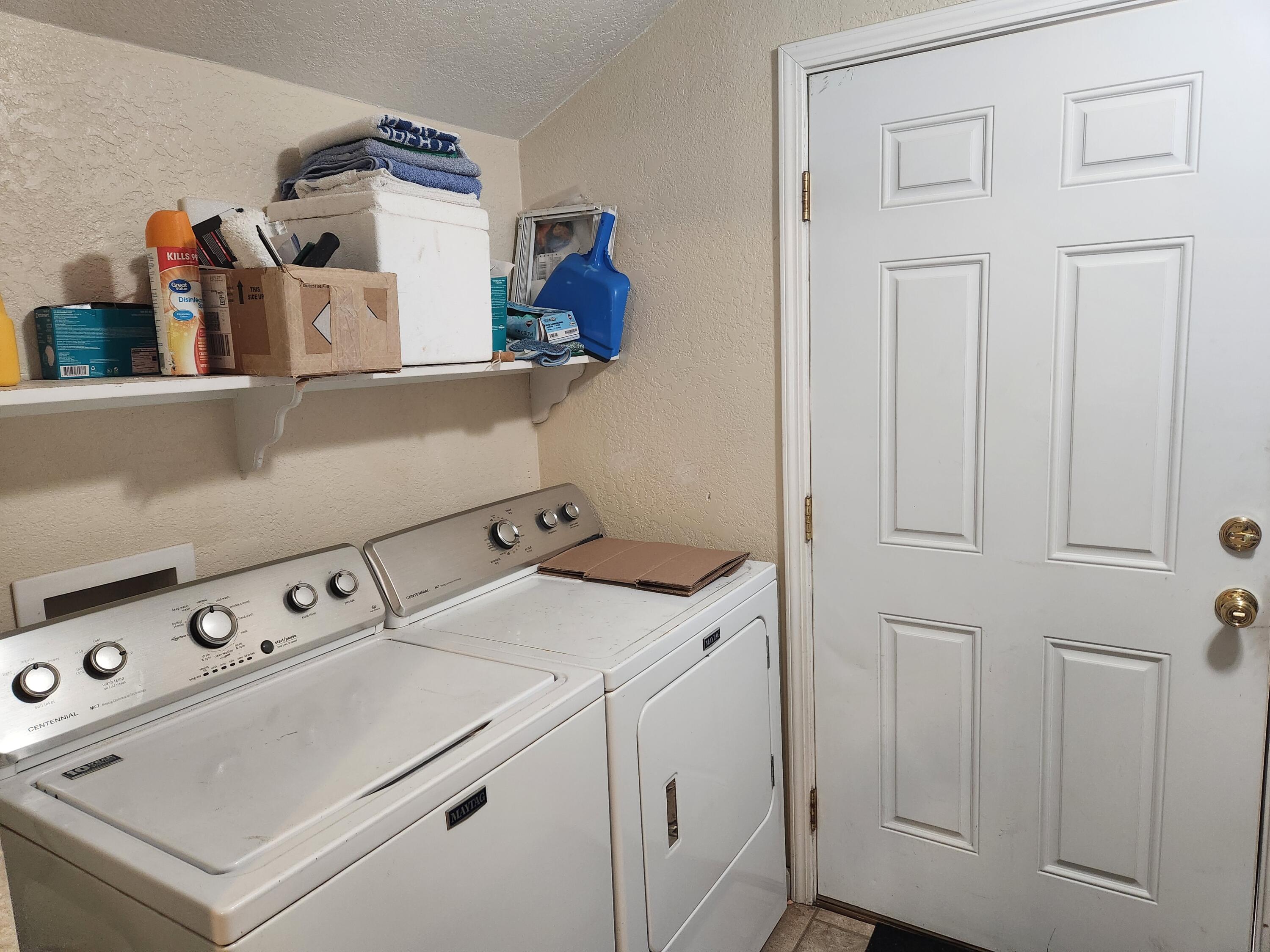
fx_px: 844
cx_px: 635
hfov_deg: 73.9
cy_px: 476
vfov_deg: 58.9
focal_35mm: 23
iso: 320
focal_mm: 5.4
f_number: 1.8
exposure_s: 1/120
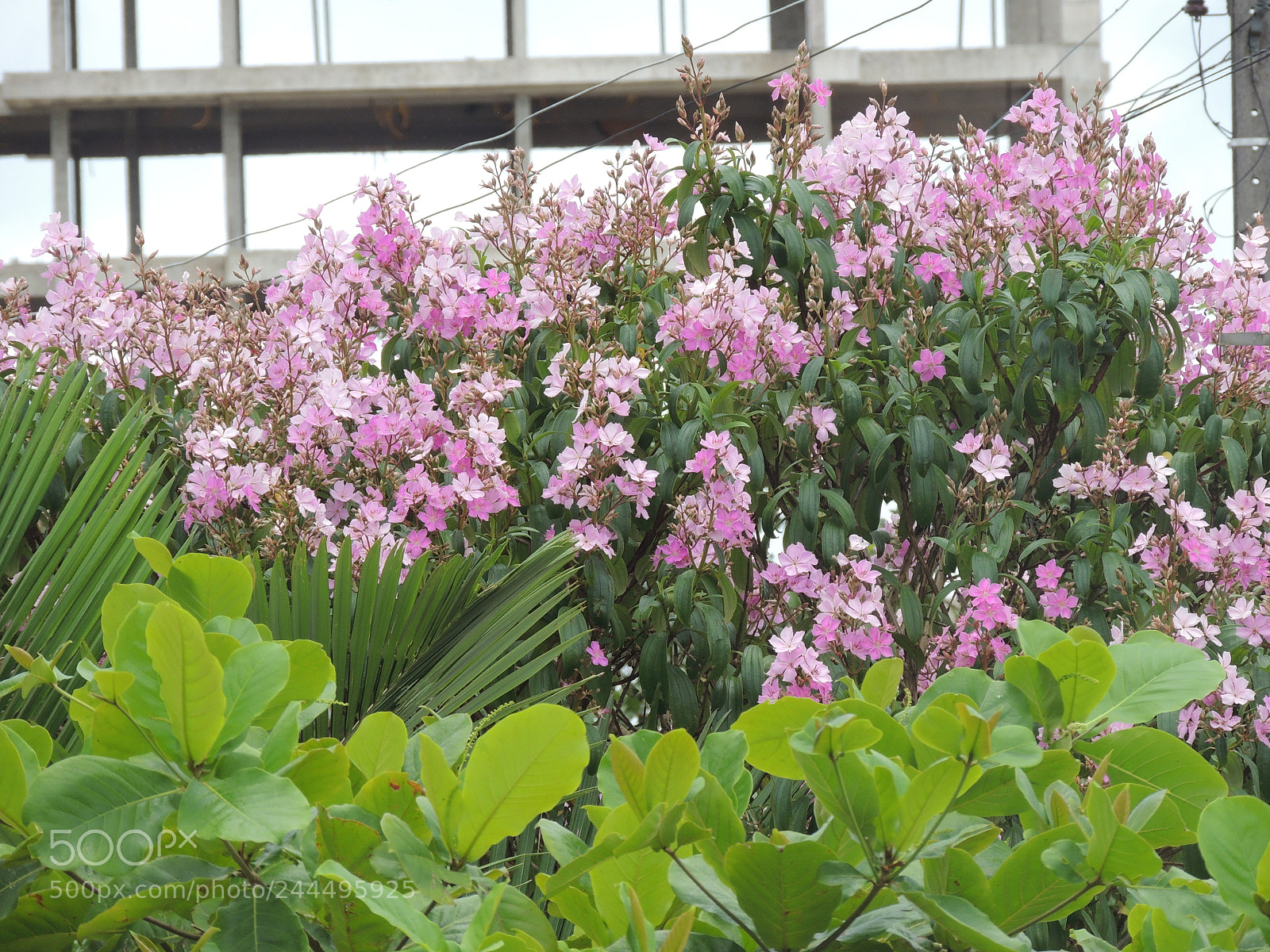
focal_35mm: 400
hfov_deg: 5.0
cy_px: 476
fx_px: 14675
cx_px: 635
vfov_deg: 3.7
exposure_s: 1/320
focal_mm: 71.3
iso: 100
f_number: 4.8
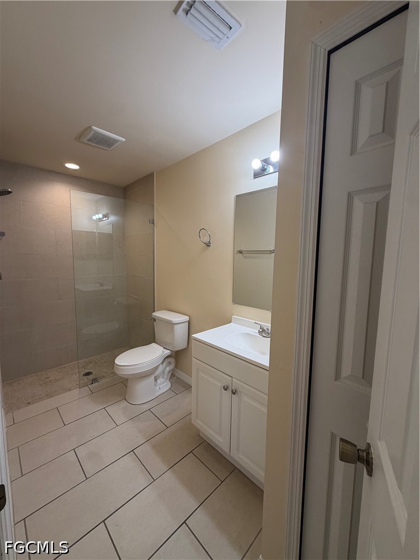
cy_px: 280
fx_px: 226
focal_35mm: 14
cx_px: 210
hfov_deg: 85.7
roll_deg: -0.2
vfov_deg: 102.1
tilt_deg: -6.5
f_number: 2.2
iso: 160
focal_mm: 2.22
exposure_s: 1/120
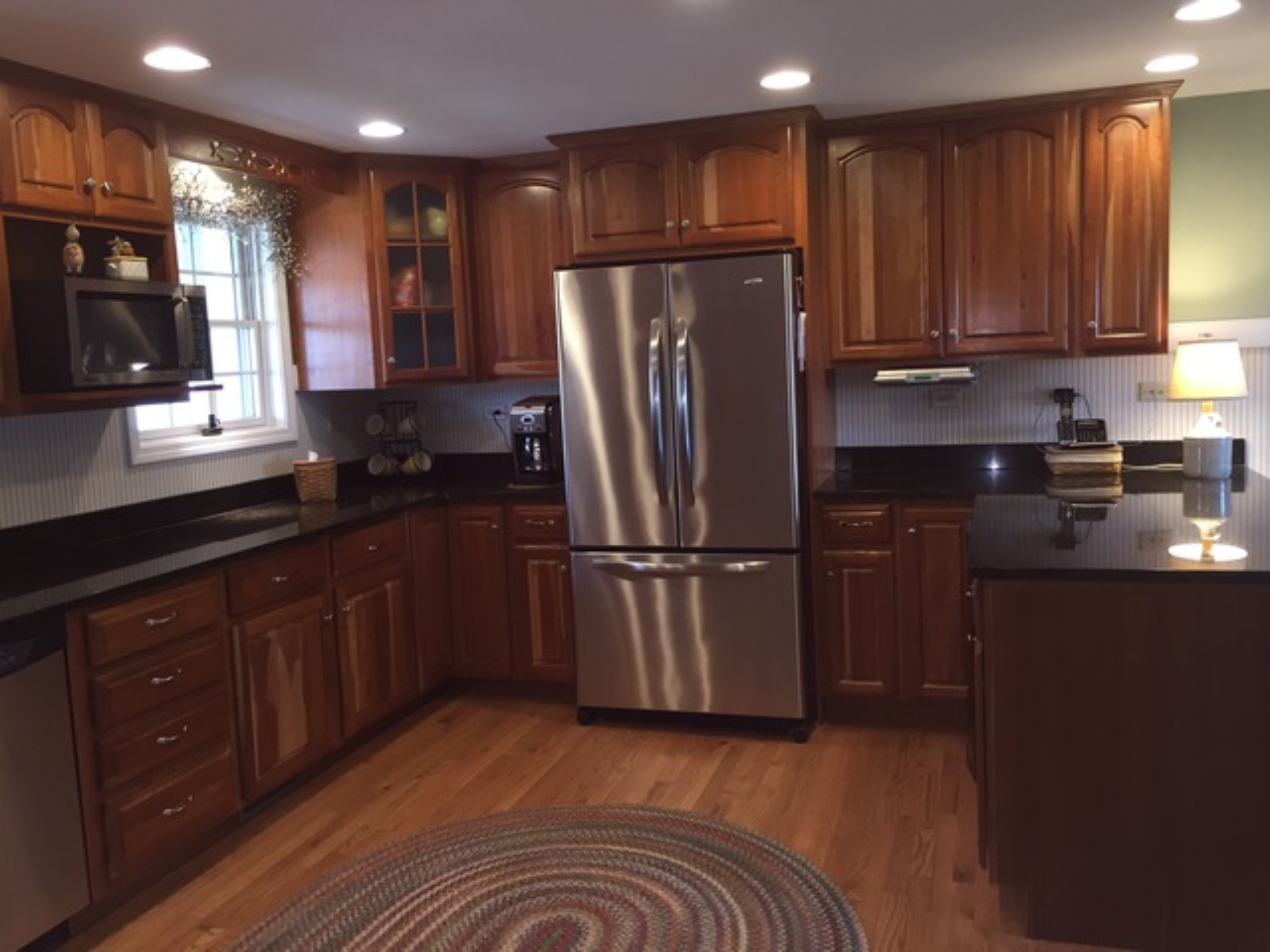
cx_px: 635
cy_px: 476
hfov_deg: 61.7
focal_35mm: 29
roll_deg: +1.8
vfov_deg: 48.2
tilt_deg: -6.2
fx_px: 1064
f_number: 2.2
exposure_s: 1/30
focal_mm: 4.15
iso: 100
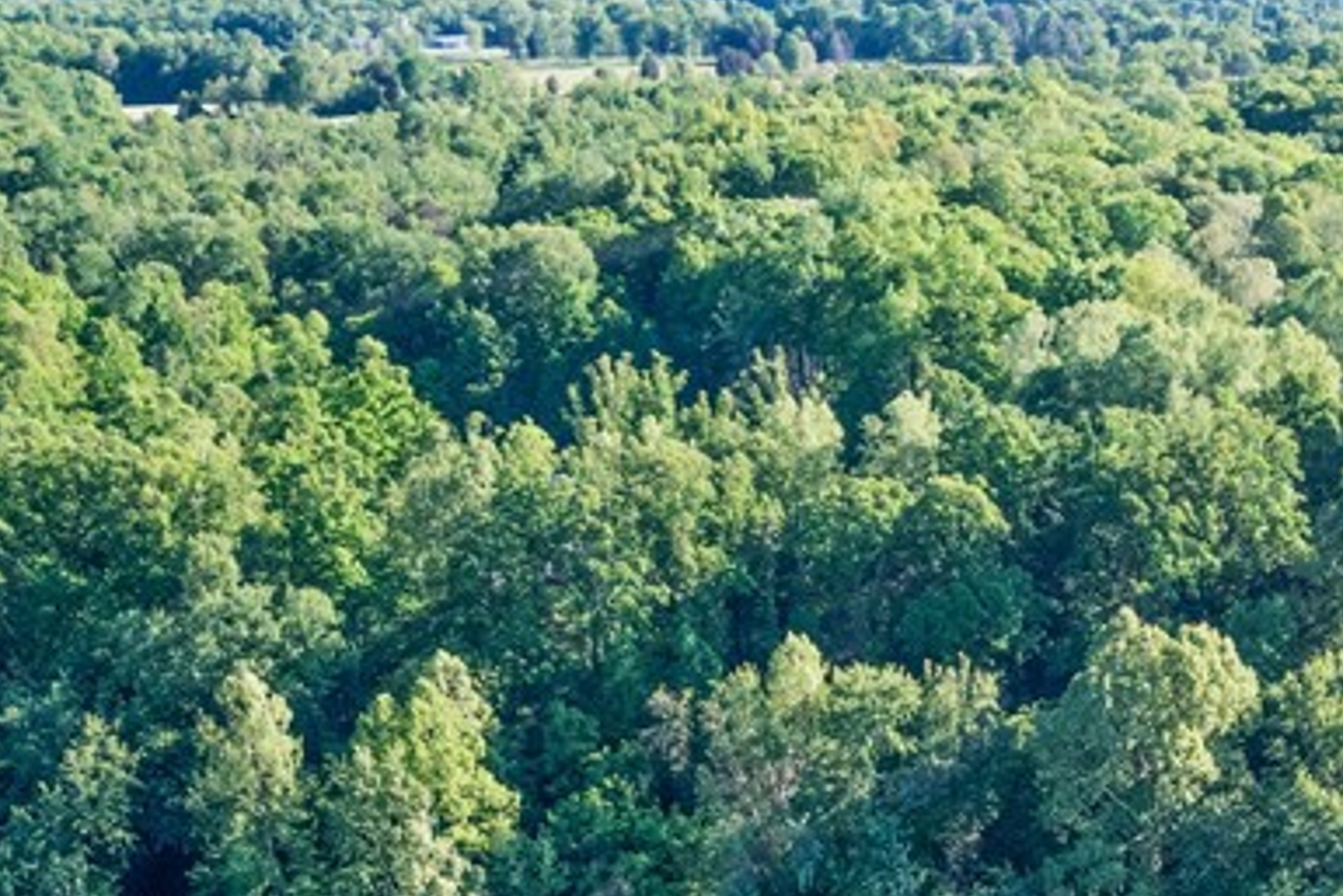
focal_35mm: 62
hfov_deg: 31.5
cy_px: 1009
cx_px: 1074
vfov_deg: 20.8
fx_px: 2314
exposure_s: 1/160
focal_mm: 8.38
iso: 110
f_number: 2.8
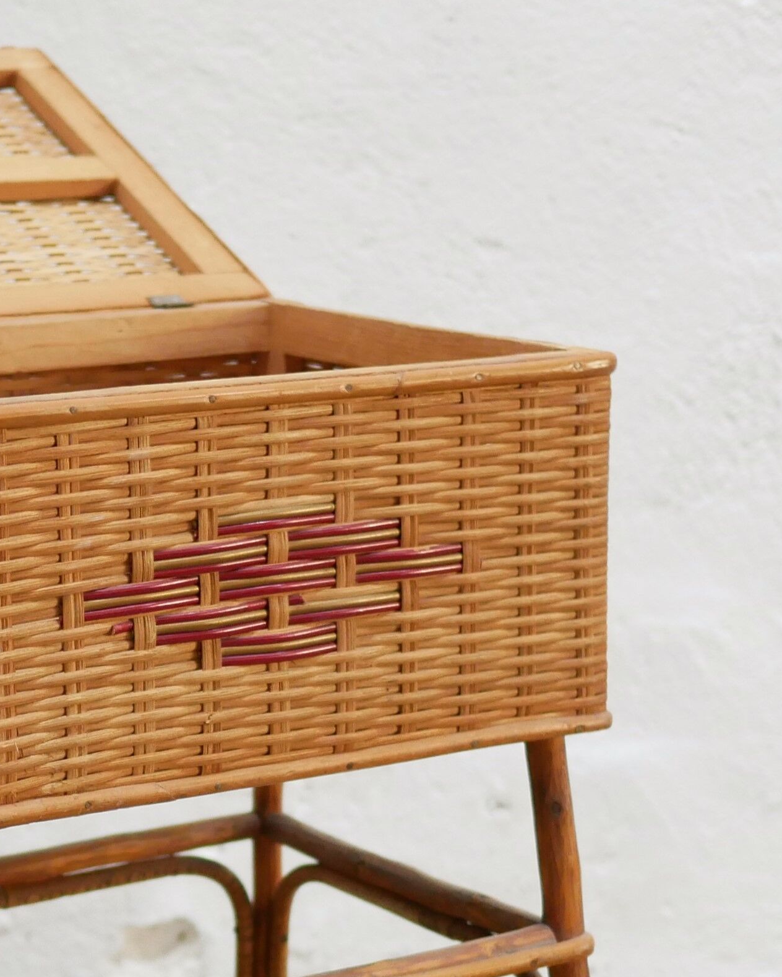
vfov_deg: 17.2
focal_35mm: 111
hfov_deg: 13.8
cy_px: 793
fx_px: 3211
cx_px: 157
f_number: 1.7
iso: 800
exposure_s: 1/60
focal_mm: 20
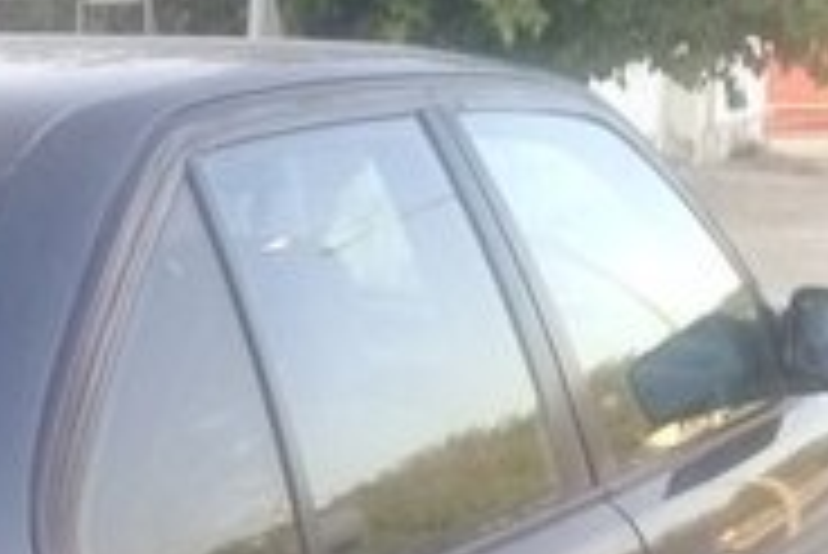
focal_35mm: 87
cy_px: 824
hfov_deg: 22.7
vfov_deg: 14.7
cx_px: 54
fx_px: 2003
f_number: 2.2
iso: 50
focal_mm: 3.3
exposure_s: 1/100
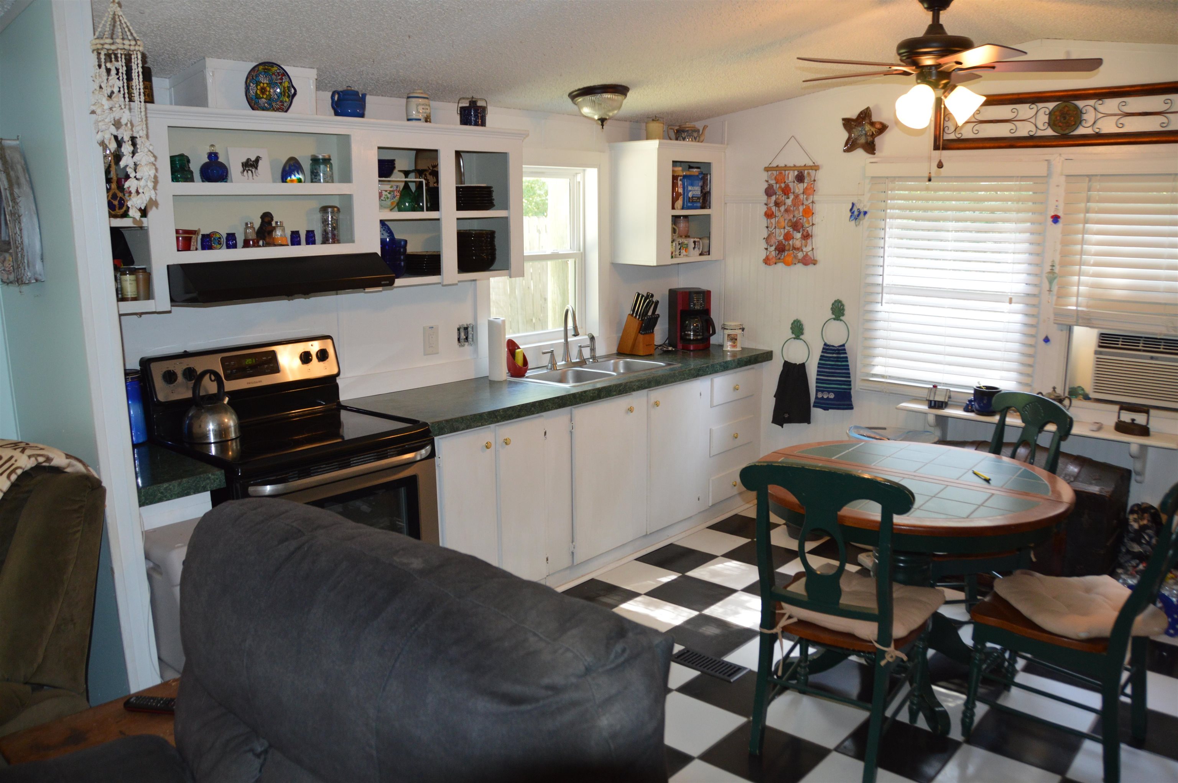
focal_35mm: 27
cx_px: 589
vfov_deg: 47.8
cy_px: 392
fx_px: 883
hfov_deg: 67.4
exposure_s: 1/60
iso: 800
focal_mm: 18
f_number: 3.5
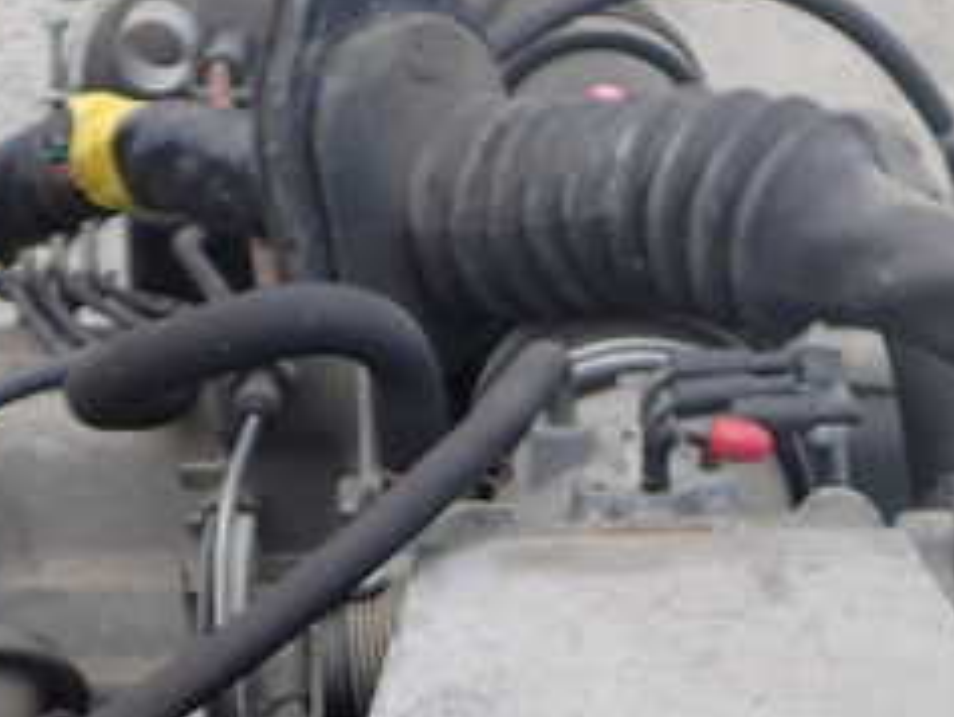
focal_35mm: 76
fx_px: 2096
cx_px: 503
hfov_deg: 25.6
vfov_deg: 18.7
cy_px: 790
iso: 100
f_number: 2.3
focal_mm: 5.4
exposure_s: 1/160
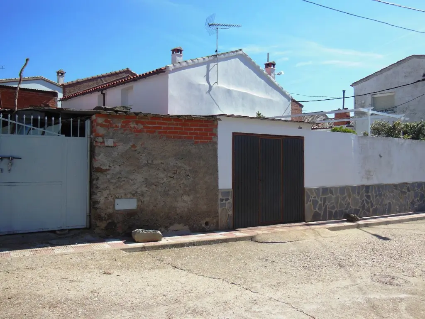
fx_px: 356
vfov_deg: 48.2
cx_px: 212
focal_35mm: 29
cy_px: 160
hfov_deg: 61.7
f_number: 3.7
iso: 125
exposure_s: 1/800
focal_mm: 5.2
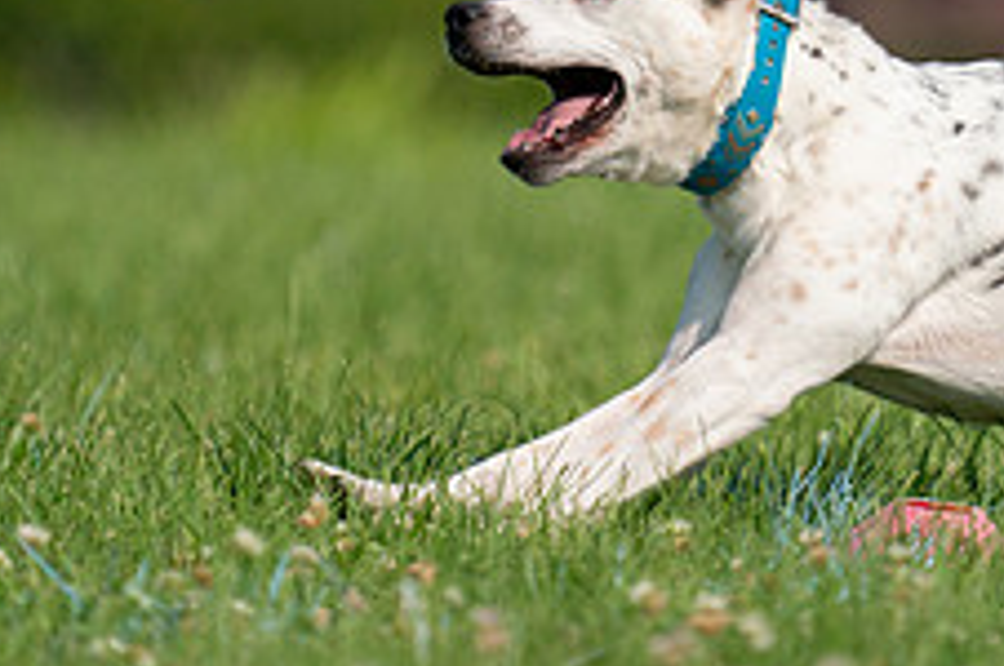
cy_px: -131
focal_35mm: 1407
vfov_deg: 1.0
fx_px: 39183
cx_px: 613
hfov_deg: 1.5
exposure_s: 1/4000
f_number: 6.3
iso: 500
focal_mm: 547
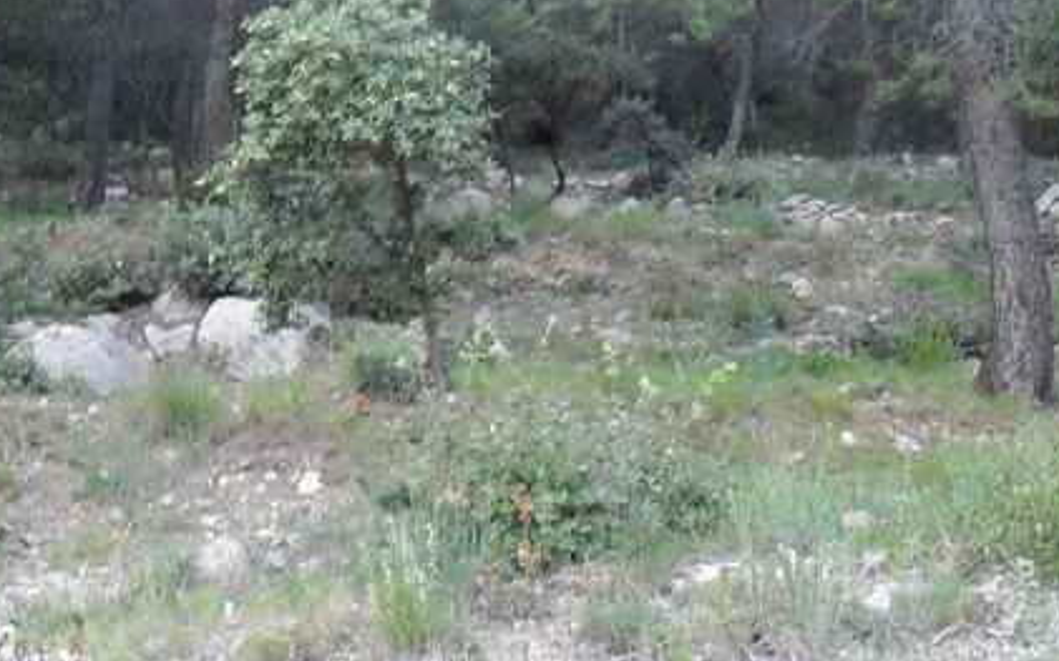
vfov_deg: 19.1
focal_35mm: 68
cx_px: 18
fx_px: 1962
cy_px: 239
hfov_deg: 28.5
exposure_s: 1/60
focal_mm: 4.9
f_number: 3.5
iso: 100
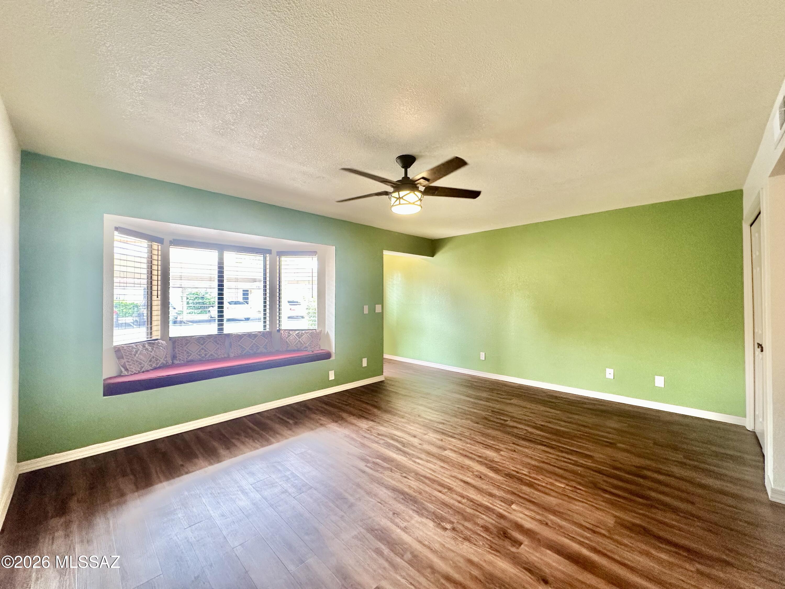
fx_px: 317
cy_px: 294
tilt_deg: +1.2
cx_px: 392
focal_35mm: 14
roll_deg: -0.6
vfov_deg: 85.7
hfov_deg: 102.1
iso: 200
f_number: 2.2
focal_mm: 2.22
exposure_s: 1/60
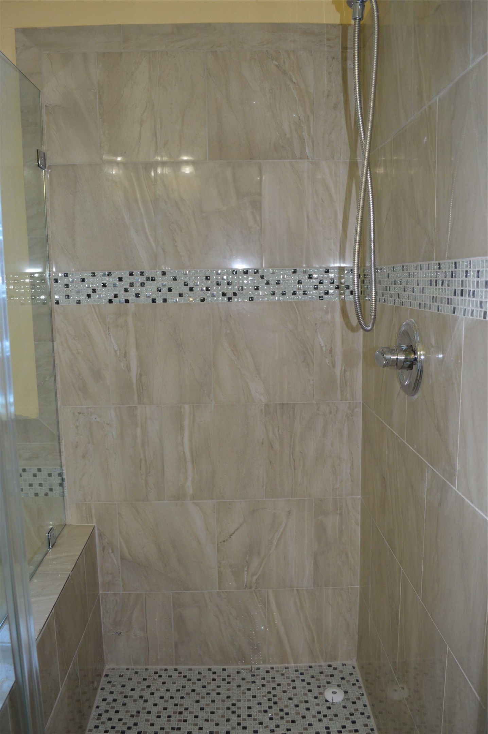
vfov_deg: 67.4
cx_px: 244
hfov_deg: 47.8
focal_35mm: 27
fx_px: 550
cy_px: 367
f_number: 4
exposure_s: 1/60
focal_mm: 18
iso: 400
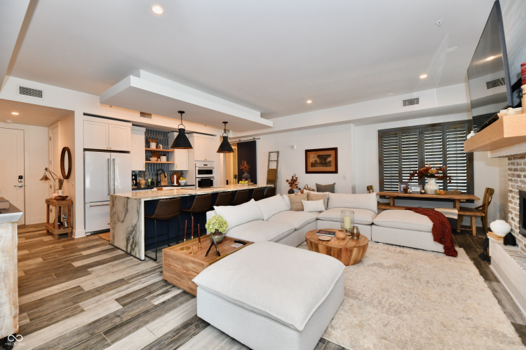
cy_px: 175
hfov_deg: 104.3
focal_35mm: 14
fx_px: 205
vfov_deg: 81.2
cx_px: 263
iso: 640
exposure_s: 1/60
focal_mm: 14
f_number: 6.3
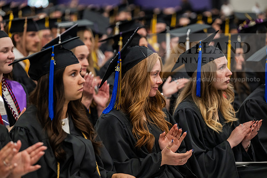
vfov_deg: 11.9
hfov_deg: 17.8
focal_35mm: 115
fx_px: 853
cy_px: 89
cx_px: 134
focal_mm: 115
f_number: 3.2
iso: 2500
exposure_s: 1/200
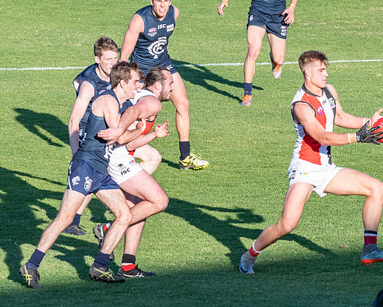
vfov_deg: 2.9
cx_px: 220
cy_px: 185
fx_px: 6122
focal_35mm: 540
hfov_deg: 3.6
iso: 800
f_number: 10
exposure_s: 1/1000
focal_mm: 260
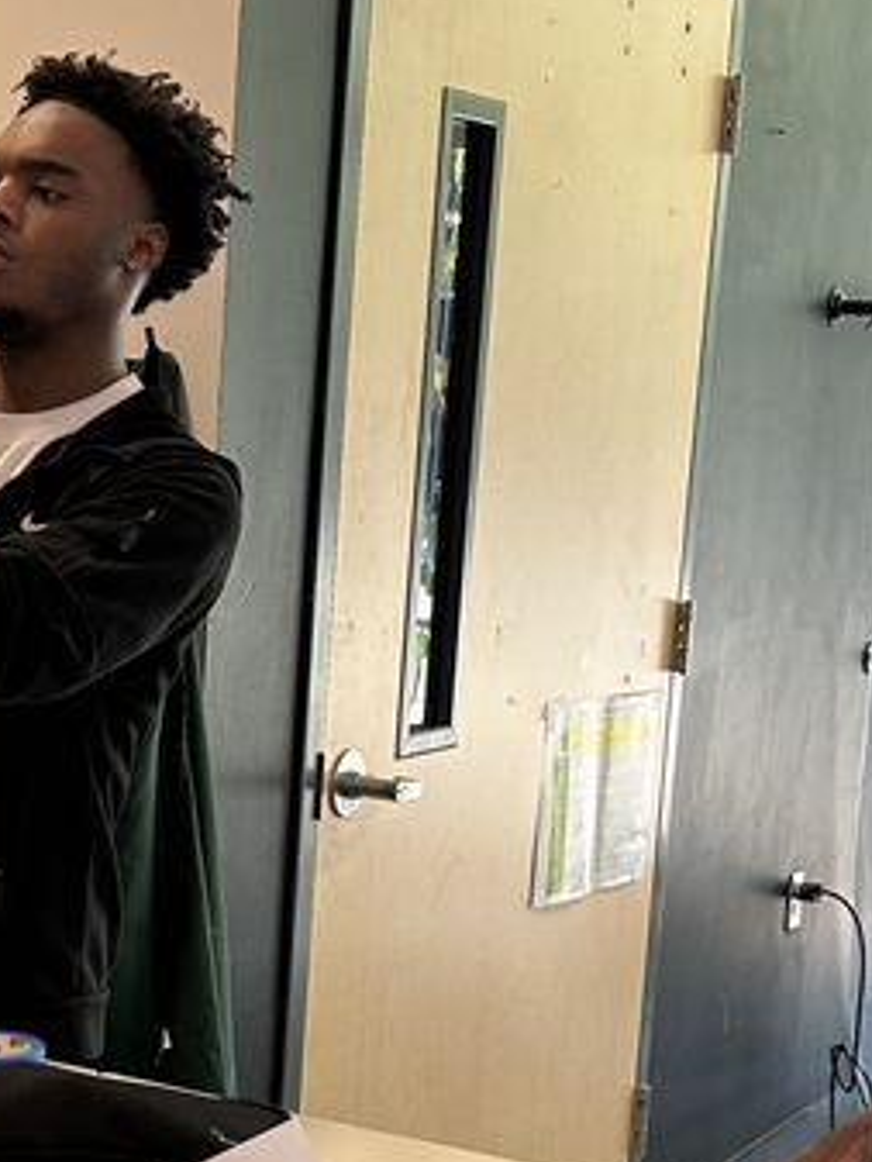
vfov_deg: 24.5
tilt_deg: -9.2
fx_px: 2652
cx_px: 283
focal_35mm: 79
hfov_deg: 18.6
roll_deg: -2.8
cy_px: 855
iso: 100
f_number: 1.5
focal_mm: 5.7
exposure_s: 1/115
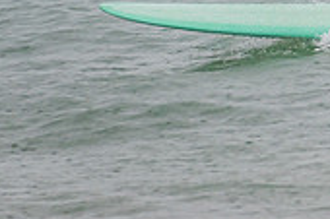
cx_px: 419
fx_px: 19094
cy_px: -163
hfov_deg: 1.0
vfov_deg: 0.7
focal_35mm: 2085
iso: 320
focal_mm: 500
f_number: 5.6
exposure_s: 1/320
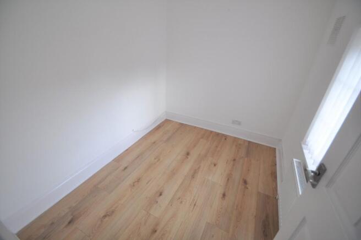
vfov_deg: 77.2
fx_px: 150
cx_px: 180
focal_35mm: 15
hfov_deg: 100.4
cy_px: 120
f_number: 4
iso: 400
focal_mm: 10
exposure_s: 1/60
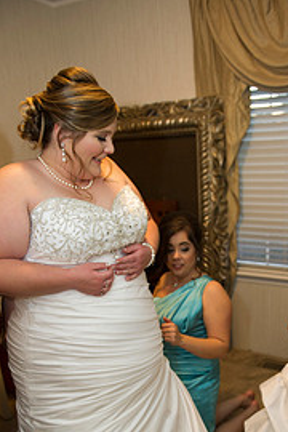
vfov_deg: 46.0
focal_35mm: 40
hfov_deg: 33.0
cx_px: 199
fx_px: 480
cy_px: 344
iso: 640
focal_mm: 24
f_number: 2.8
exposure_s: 1/60
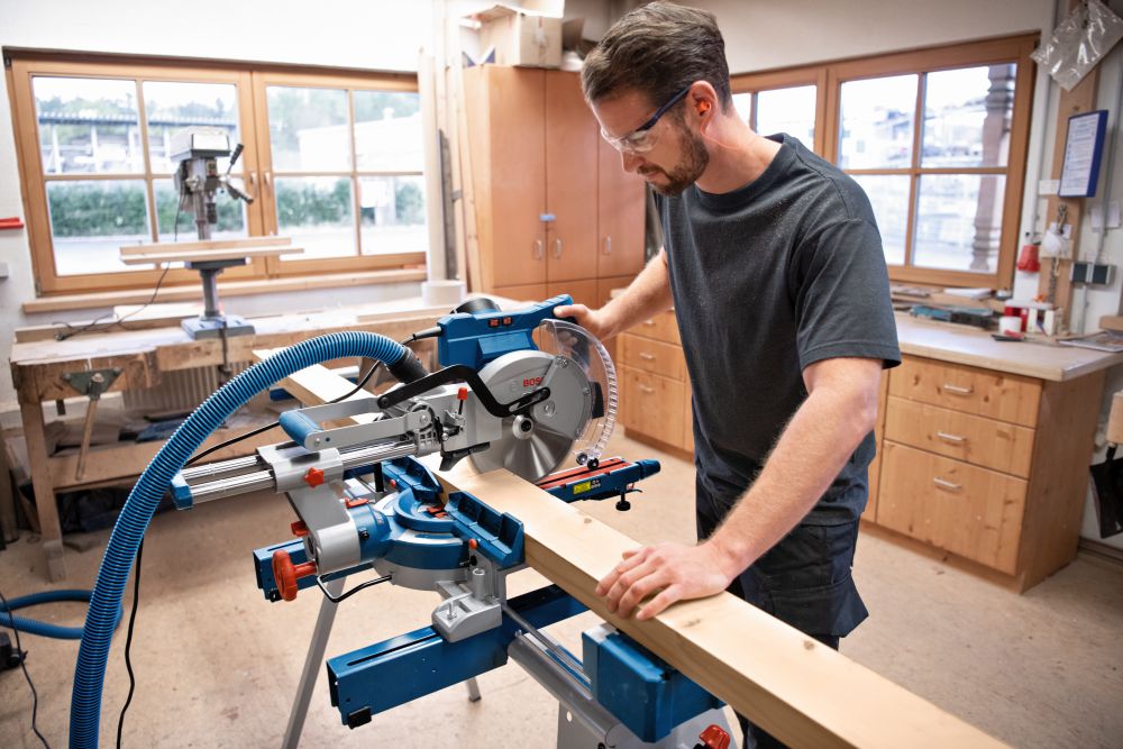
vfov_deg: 49.6
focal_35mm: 26
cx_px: 562
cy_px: 374
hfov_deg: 69.4
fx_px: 811
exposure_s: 1/125
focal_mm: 26
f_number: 2.8
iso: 1000
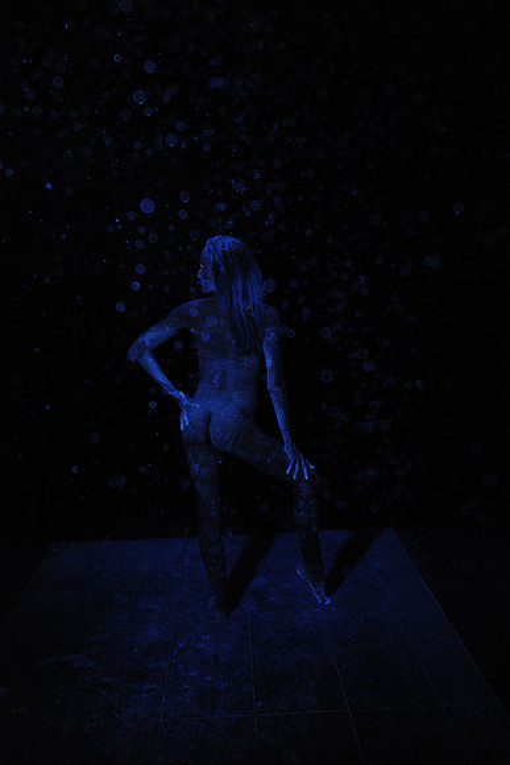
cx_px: 255
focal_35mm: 32
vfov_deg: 58.7
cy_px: 382
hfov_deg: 41.1
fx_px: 680
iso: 800
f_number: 4
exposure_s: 1/125
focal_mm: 32
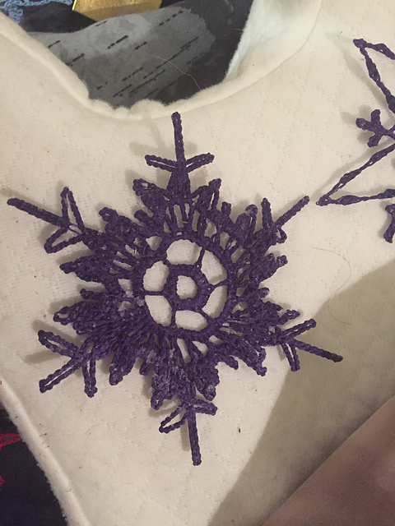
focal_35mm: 29
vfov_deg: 61.7
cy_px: 263
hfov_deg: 48.2
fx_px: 441
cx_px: 198
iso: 400
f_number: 2.2
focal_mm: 4.15
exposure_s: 1/15
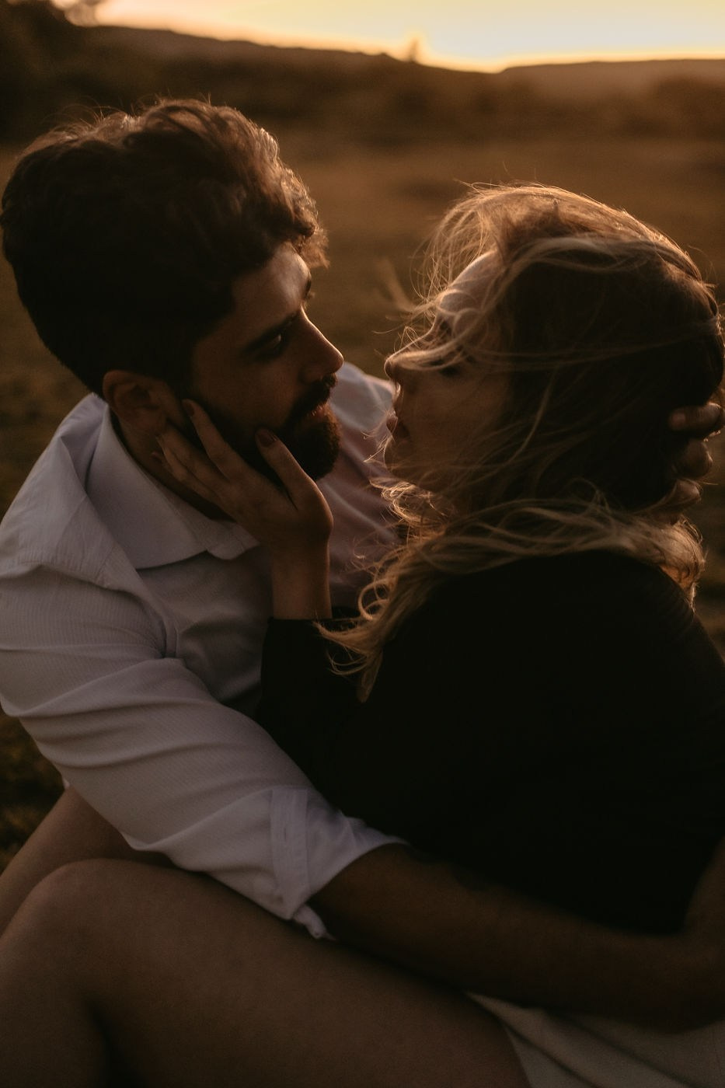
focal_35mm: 35
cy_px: 544
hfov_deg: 37.8
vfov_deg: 54.4
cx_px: 362
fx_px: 1057
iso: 1600
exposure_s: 1/125
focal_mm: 35
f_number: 1.8
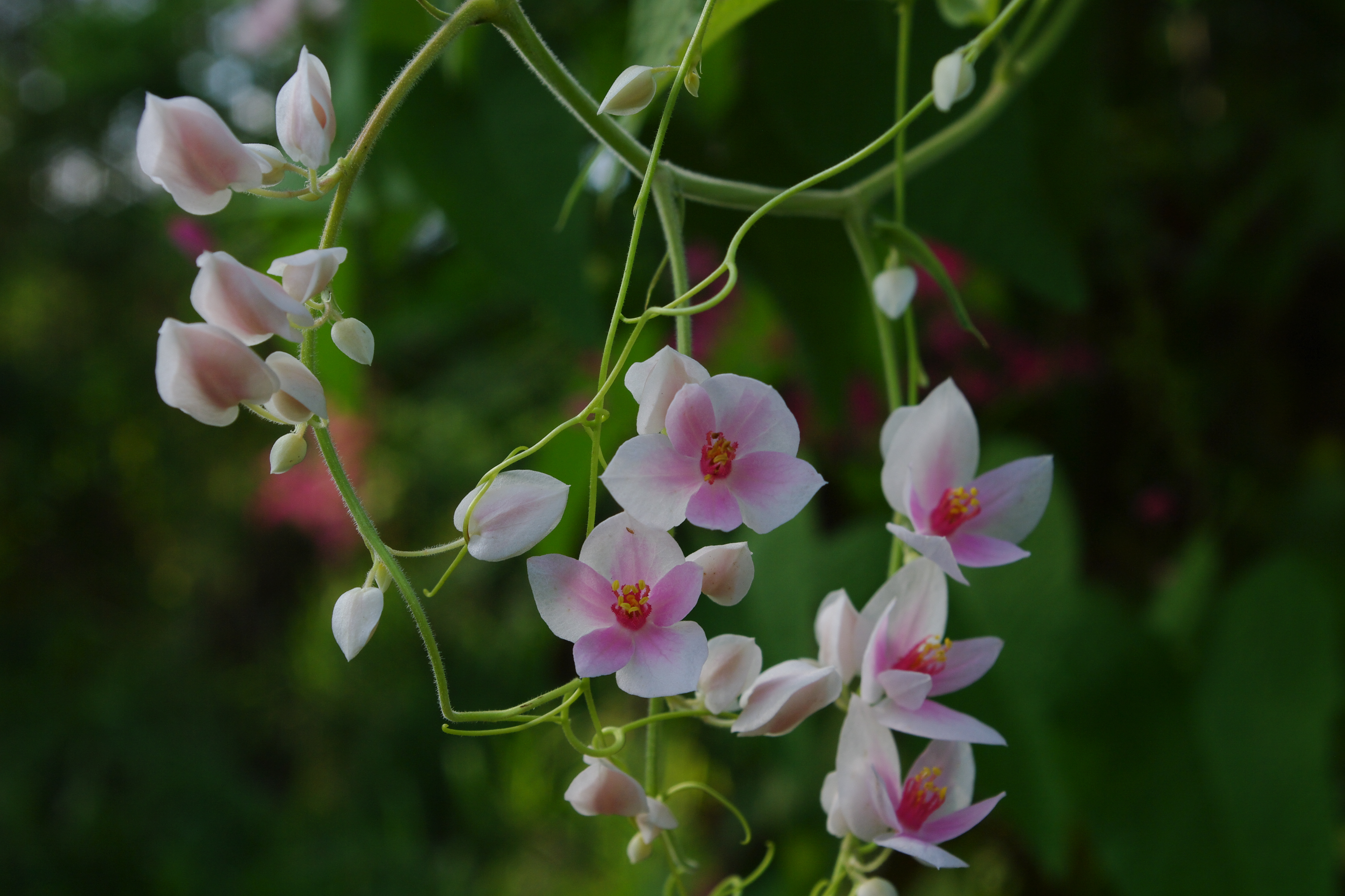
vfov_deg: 22.3
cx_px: 678
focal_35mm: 61
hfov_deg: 32.9
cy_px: 453
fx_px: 2279
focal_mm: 40
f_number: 11
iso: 200
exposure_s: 1/125
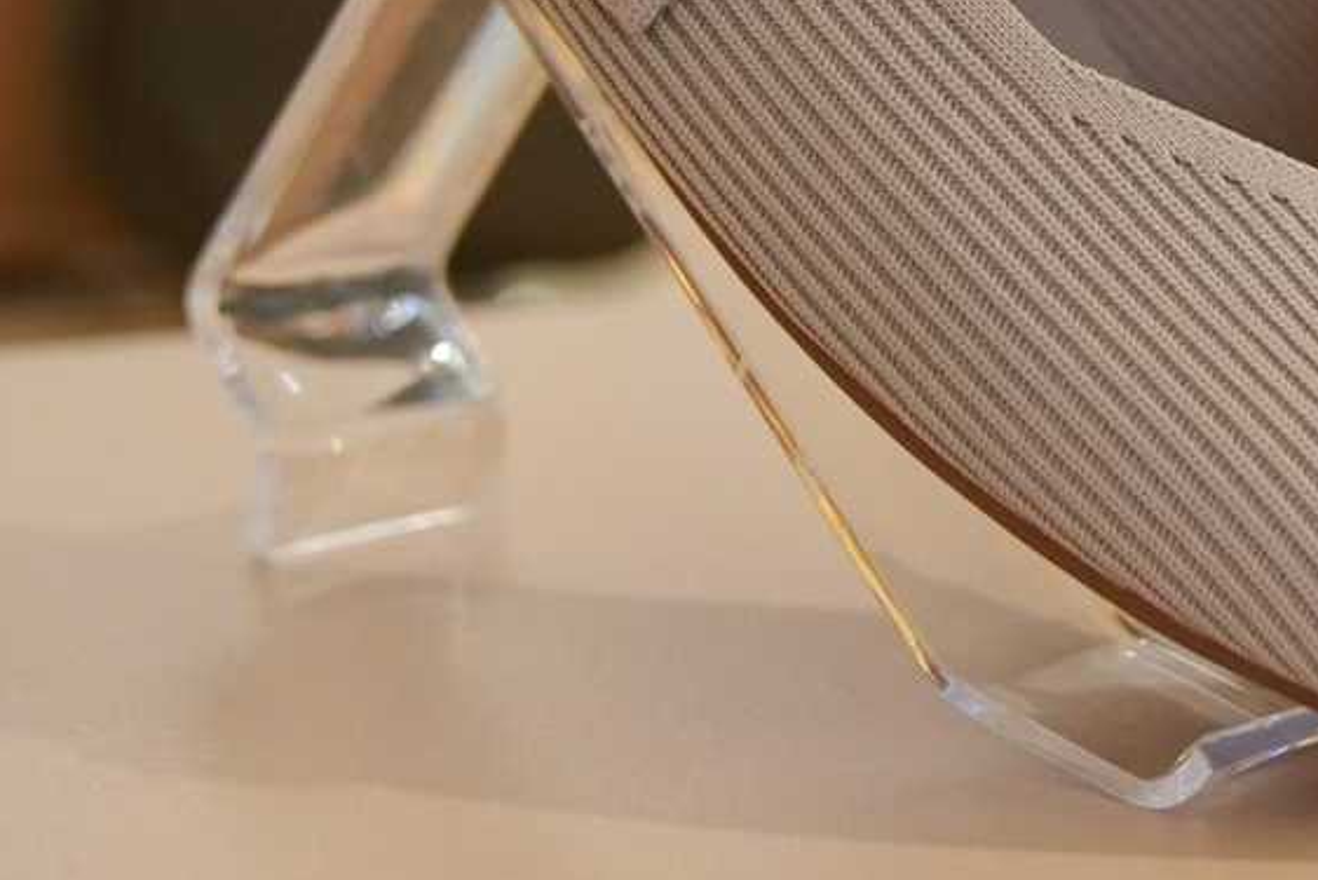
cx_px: 1494
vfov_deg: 11.9
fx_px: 4138
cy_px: -96
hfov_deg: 17.4
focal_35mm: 113
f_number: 2.8
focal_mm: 31
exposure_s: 1/160
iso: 2500
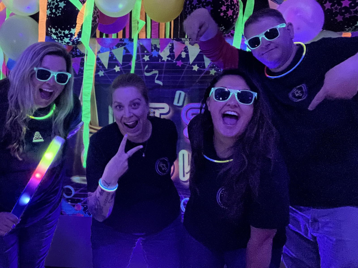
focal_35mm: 23
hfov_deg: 73.9
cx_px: 179
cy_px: 134
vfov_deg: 58.9
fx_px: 238
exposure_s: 1/15
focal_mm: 2.71
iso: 3200
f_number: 2.2
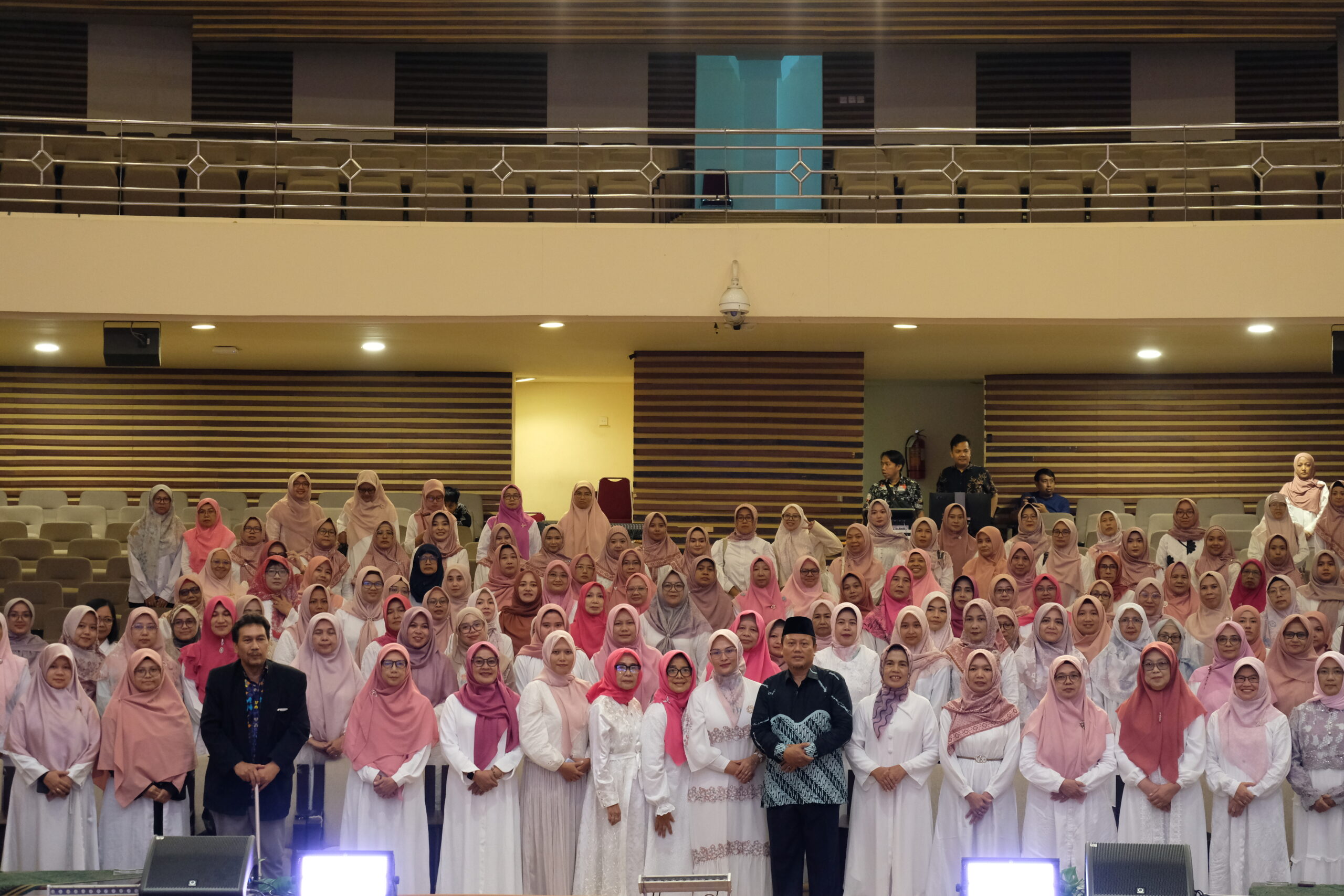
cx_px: 672
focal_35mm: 75
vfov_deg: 18.2
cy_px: 448
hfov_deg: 27.0
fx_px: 2800
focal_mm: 50
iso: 2500
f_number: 4.5
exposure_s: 1/30
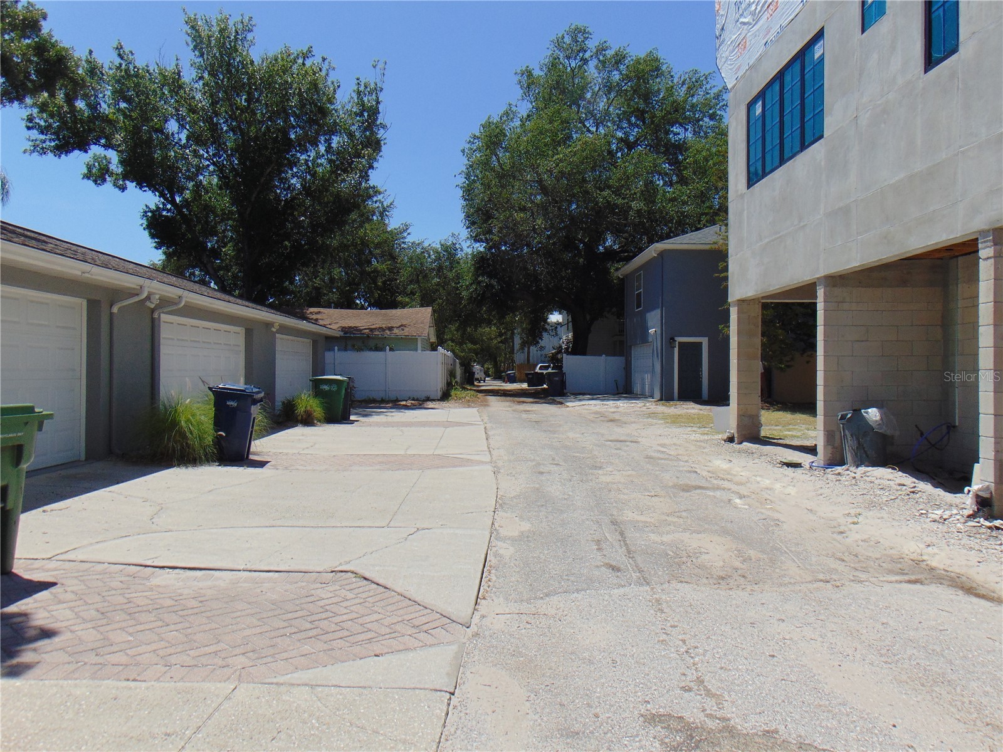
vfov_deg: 54.9
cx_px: 502
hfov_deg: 69.4
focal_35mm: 25
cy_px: 376
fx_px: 724
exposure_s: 1/320
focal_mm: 4.5
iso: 80
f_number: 7.7
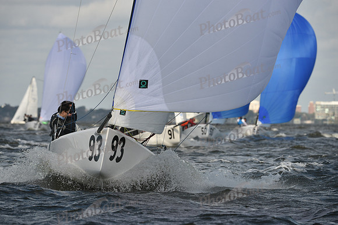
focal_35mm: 350
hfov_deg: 5.9
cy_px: 112
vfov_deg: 3.9
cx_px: 169
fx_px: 3287
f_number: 7.1
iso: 250
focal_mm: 350
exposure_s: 1/1250
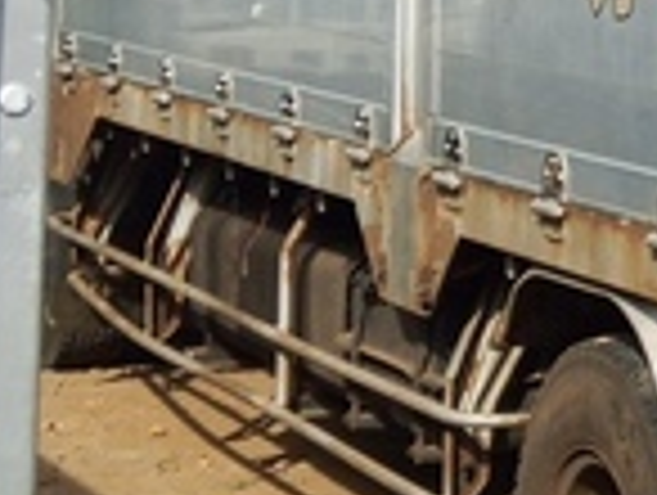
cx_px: 1732
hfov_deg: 11.7
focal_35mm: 126
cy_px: -310
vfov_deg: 11.2
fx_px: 2395
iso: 107
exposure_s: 1/546
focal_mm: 4.09
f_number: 1.6
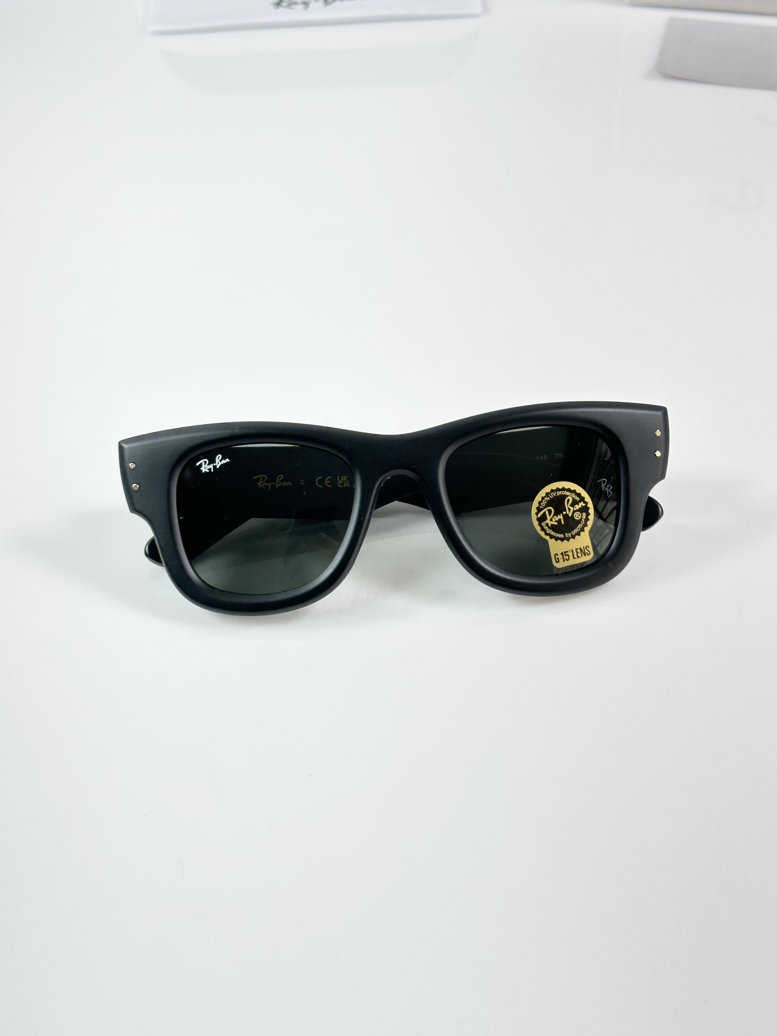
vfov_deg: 39.7
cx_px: 388
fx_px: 1437
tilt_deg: -44.1
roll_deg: +2.3
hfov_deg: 30.3
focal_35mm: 48
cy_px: 518
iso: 50
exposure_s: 1/100
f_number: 1.78
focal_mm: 6.86
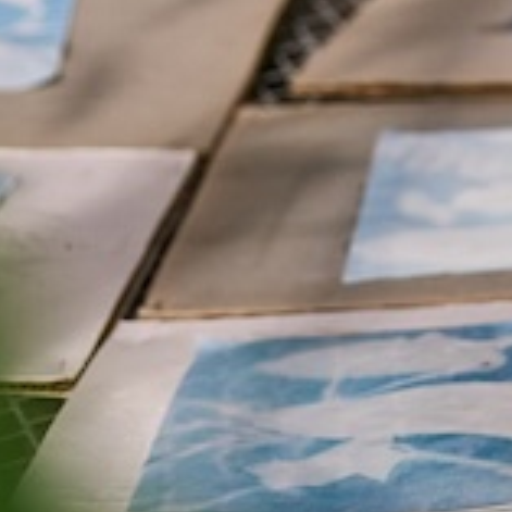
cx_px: 881
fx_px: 4736
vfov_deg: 6.2
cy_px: 321
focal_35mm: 283
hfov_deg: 6.1
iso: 400
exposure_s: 1/12800
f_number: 2.8
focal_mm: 50.9
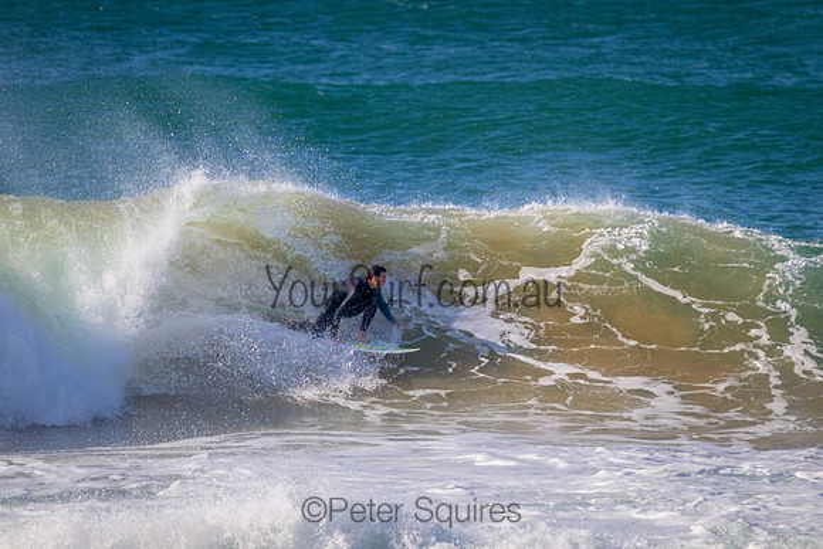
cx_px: 412
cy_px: 274
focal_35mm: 800
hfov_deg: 2.6
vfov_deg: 1.7
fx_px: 18292
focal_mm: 800
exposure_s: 1/2000
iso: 1800
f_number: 11
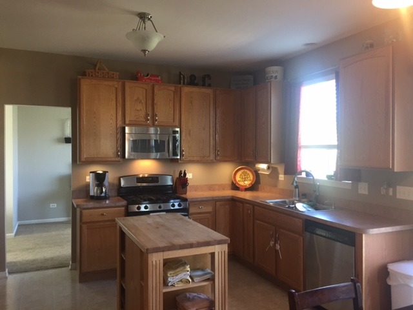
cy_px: 155
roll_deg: +0.1
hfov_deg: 61.7
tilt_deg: -0.1
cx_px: 206
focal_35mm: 29
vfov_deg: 48.2
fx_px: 346
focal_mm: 4.15
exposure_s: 1/30
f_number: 2.2
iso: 100
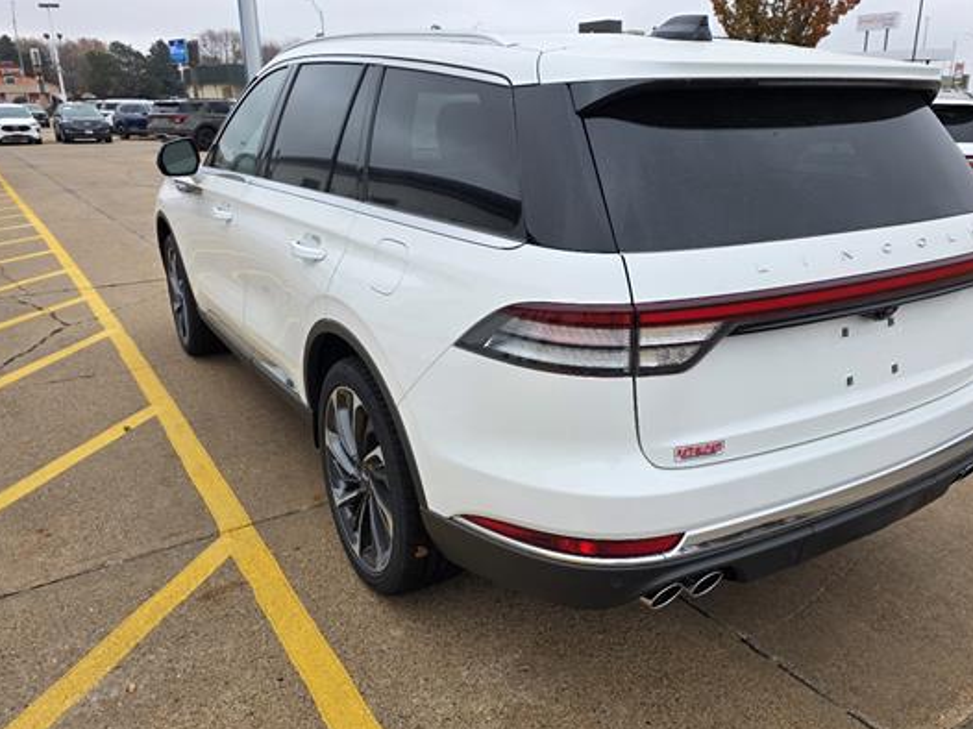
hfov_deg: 63.2
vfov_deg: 49.7
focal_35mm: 28
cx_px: 551
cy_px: 352
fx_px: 787
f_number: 1.7
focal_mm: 6.3
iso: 50
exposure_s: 1/370
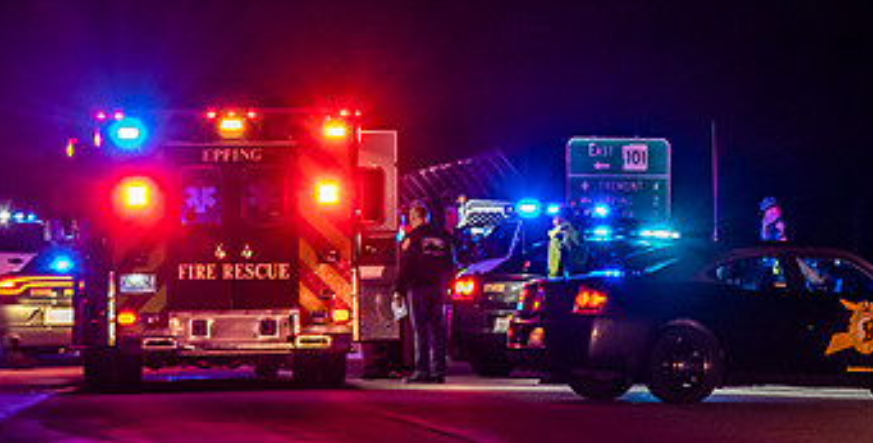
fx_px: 7262
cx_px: 574
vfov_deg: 3.5
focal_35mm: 321
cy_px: 192
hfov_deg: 6.9
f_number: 4.5
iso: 2000
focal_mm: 110
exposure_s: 1/50
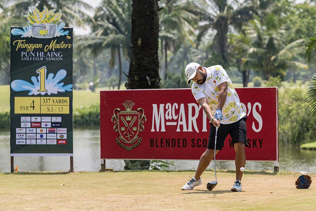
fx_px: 1229
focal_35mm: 140
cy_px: 106
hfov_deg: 14.7
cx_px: 158
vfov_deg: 9.8
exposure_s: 1/5000
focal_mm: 140
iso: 1800
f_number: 5.6
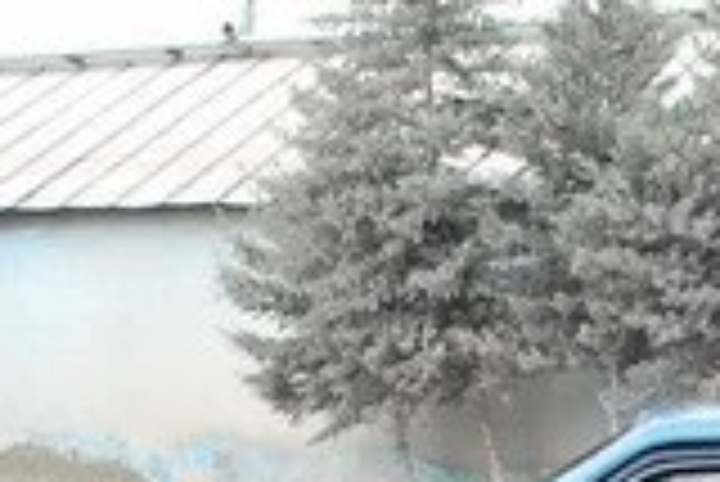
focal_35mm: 136
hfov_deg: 14.6
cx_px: 855
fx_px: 2722
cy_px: 779
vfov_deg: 9.7
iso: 200
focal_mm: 22
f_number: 5
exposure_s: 1/80
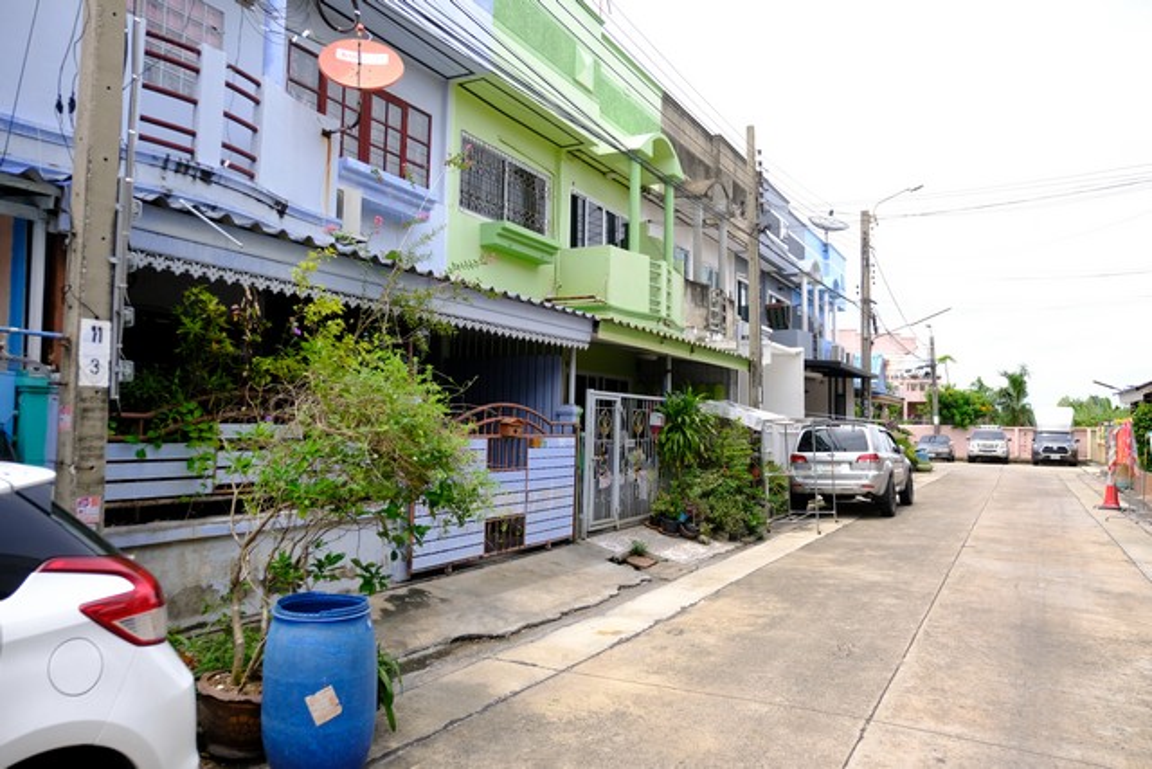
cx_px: 576
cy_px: 384
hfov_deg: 69.4
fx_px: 832
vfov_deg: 49.6
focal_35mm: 26
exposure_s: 1/3200
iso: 400
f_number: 2.8
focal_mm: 17
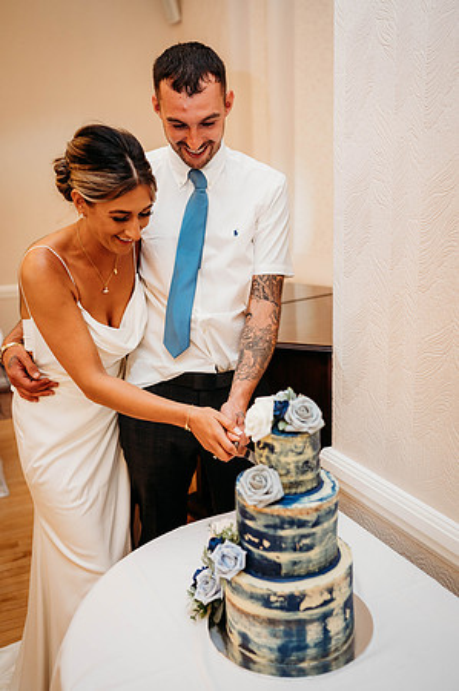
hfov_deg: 37.8
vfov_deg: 54.5
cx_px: 230
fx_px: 671
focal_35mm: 35
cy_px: 346
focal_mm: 35
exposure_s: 1/200
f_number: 2.5
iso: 900
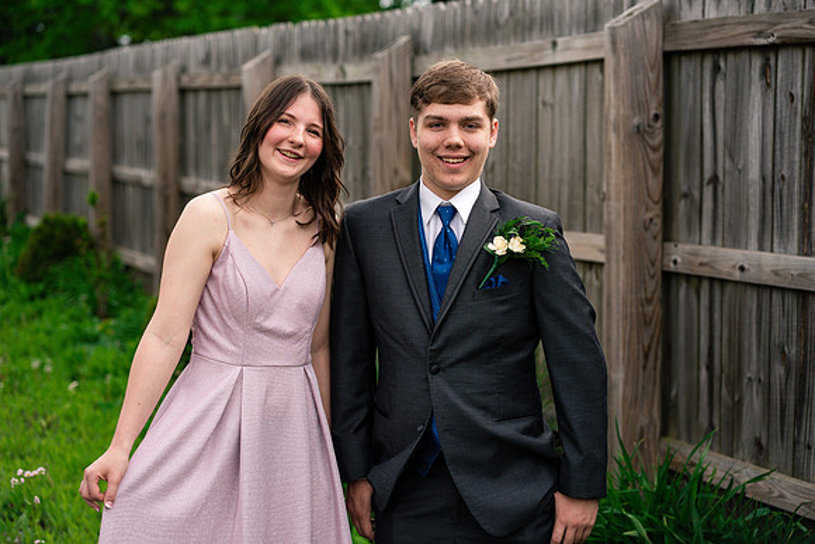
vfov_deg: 16.1
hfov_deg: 23.9
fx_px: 1925
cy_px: 272
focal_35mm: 85
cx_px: 408
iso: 400
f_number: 3.5
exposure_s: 1/800
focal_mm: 85
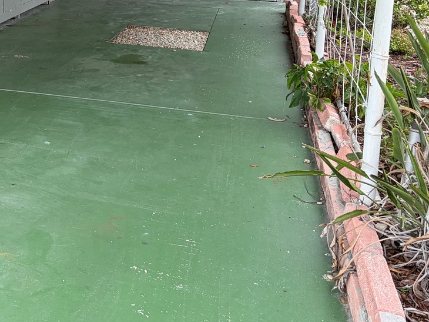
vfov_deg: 24.3
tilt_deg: -6.7
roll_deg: -1.0
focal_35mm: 57
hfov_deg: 32.1
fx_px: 706
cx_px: 39
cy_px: -14
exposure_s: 1/475
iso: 50
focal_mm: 5.96
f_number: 1.6
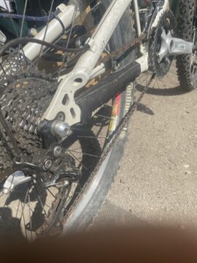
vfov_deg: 67.3
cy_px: 132
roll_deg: -4.0
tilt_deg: -41.2
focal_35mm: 26
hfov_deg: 53.1
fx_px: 197
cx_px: 98
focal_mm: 4.2
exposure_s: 1/2618
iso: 32
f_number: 1.6
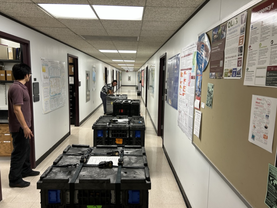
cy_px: 104
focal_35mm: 26
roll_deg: -1.1
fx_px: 208
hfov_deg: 67.3
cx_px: 138
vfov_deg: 53.1
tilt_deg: -5.7
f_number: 1.5
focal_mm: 5.7
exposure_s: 1/60
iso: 100
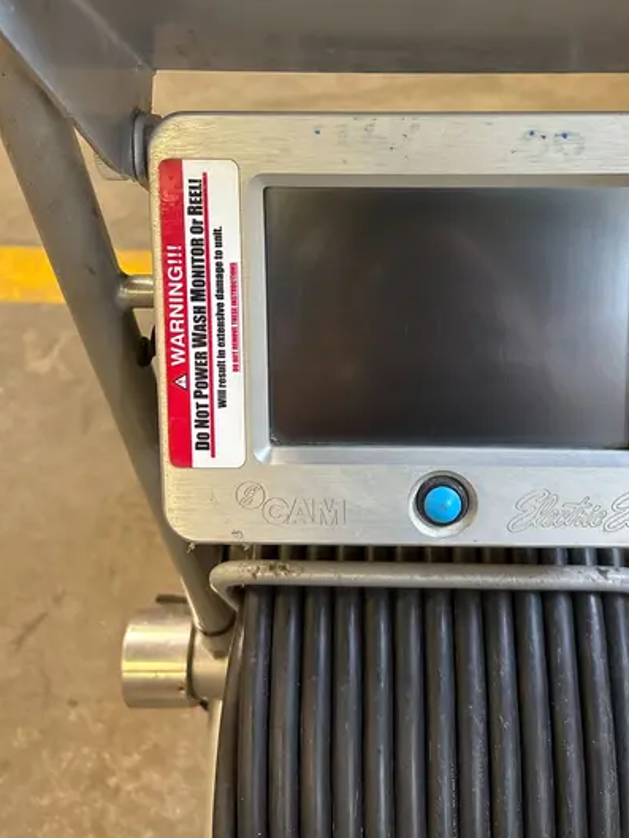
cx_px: 414
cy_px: 305
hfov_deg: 39.3
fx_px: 872
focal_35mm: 36
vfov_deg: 50.7
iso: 320
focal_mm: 5.96
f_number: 1.6
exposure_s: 1/60
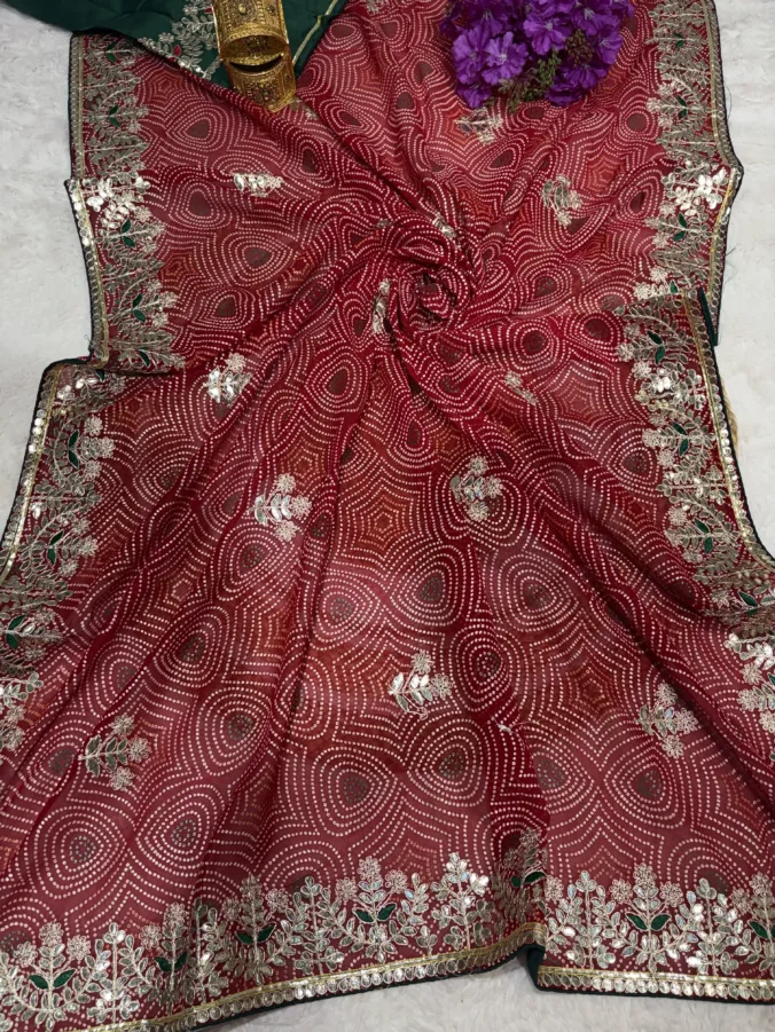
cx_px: 388
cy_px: 516
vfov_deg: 67.3
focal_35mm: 26
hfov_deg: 53.1
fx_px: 776
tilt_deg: -69.8
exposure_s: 1/121
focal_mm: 5.96
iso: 40
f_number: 1.6
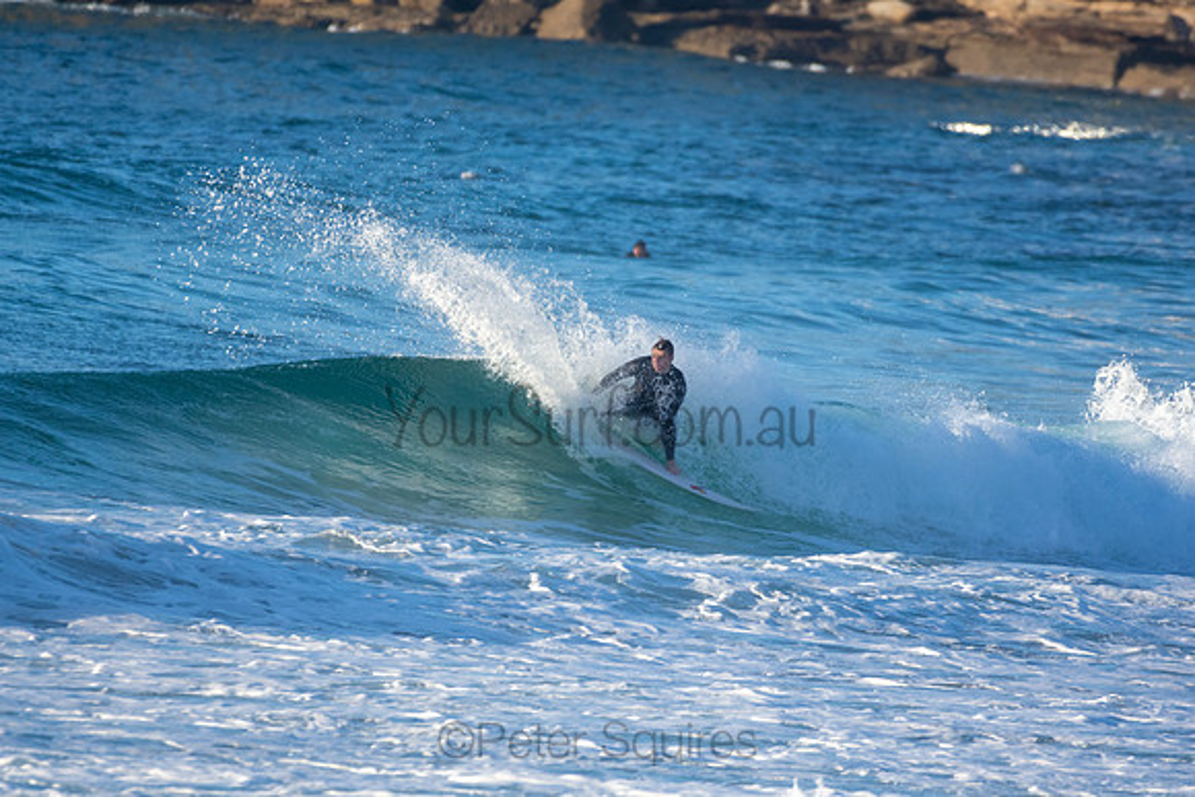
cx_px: 598
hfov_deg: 2.7
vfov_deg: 1.8
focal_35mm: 750
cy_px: 398
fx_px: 24900
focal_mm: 500
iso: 400
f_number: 5.6
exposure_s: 1/1250
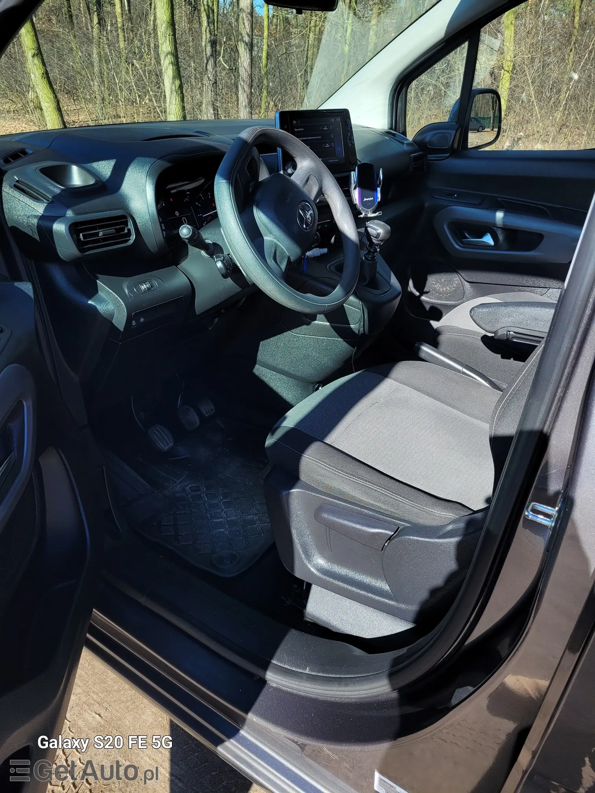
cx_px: 298
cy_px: 396
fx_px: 596
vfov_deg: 67.3
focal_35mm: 26
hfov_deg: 53.1
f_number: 1.8
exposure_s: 1/734
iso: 40
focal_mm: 5.4
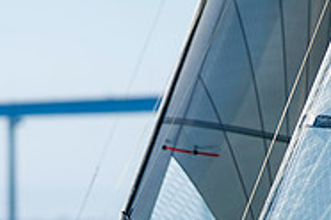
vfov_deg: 2.2
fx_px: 5728
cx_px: 77
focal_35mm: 623
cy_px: 318
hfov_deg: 3.3
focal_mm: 200
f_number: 4
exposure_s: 1/1600
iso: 200
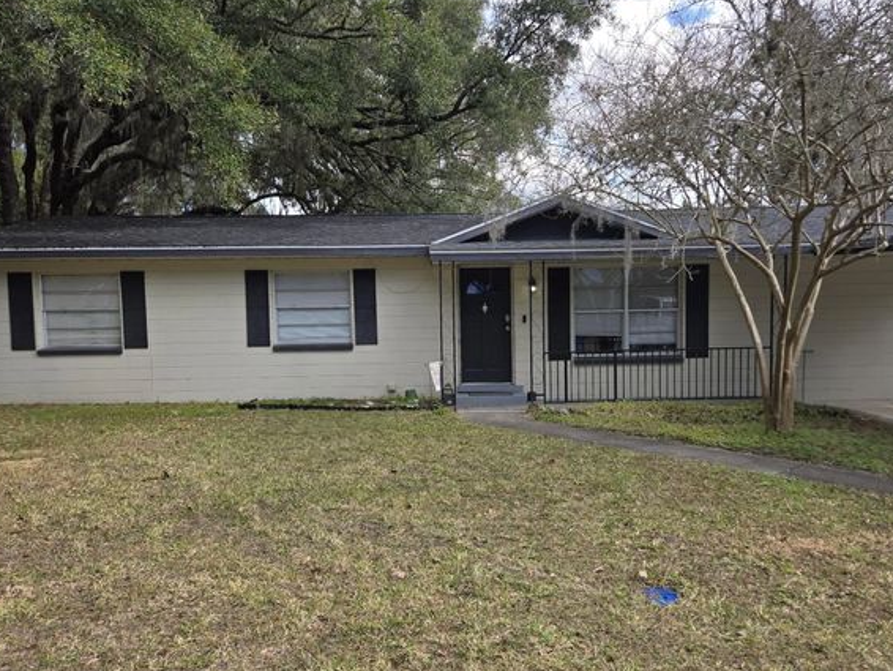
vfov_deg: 53.1
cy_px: 346
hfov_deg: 67.3
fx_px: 671
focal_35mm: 26
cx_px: 458
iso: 25
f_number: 1.8
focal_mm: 5.4
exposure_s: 1/714
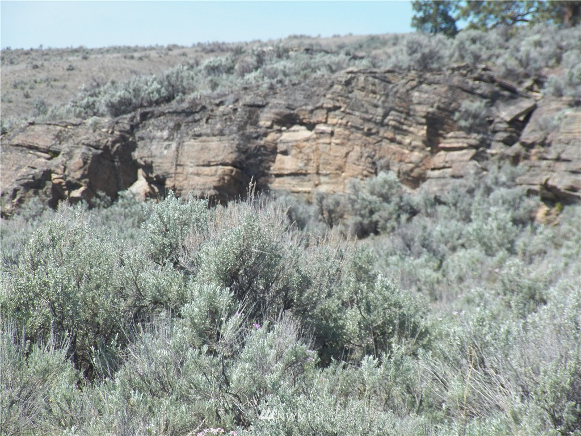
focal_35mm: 229
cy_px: 218
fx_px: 3844
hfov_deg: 8.6
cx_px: 290
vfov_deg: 6.5
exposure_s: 1/800
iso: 125
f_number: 4
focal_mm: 41.1
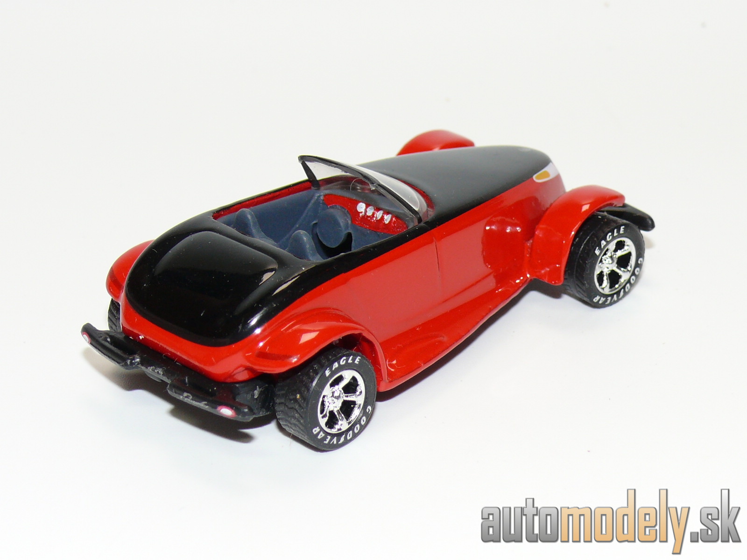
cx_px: 374
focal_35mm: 103
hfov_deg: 19.1
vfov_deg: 14.4
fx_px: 2223
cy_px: 280
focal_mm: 13.4
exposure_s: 1/30
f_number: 4
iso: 100
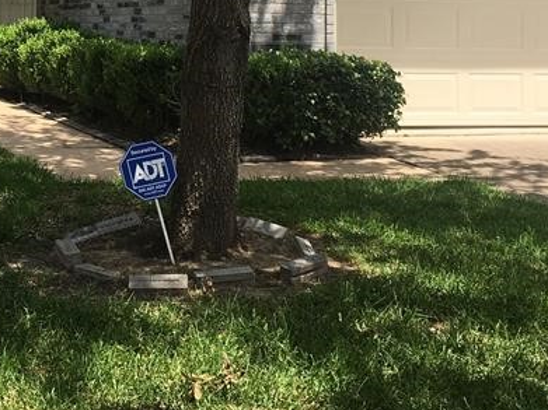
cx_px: 69
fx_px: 1203
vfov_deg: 18.8
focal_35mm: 76
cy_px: -7
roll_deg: -0.4
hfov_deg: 25.0
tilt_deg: +2.5
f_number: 2.2
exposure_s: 1/1241
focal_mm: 4.15
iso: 25
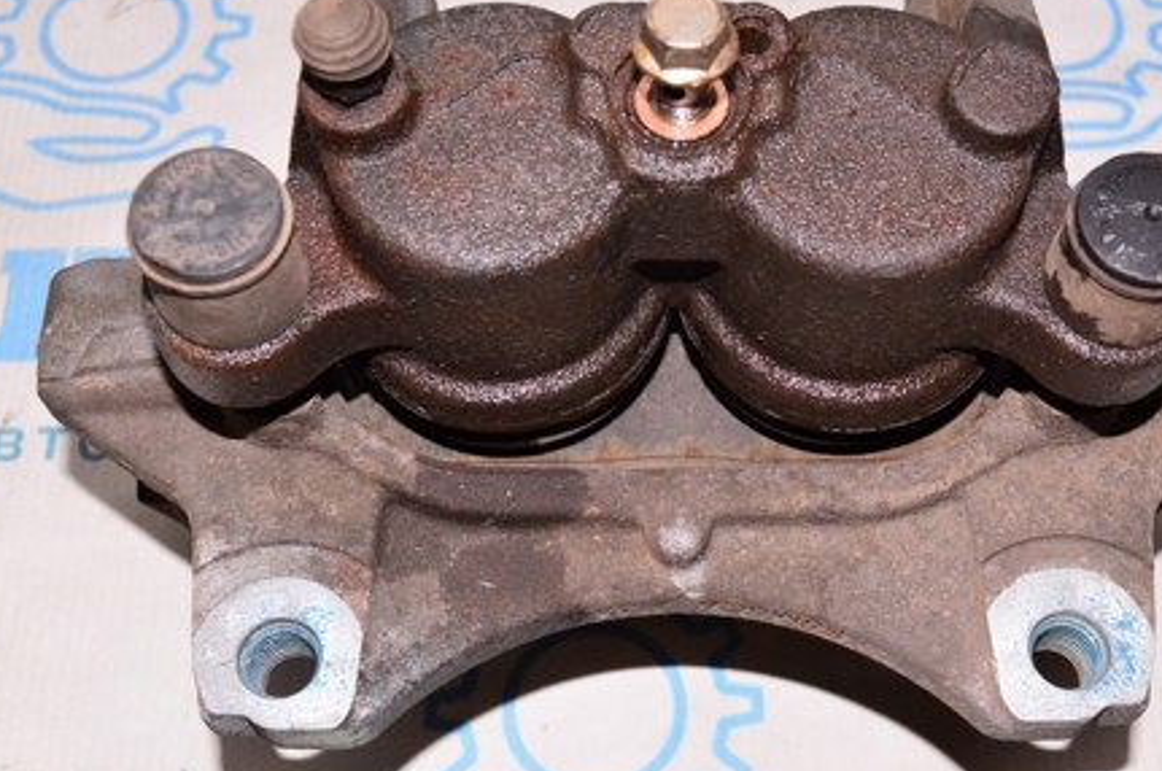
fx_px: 1797
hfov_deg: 35.7
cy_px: 381
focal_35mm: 56
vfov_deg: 24.2
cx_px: 696
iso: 1600
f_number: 8
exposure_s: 1/200
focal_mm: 25
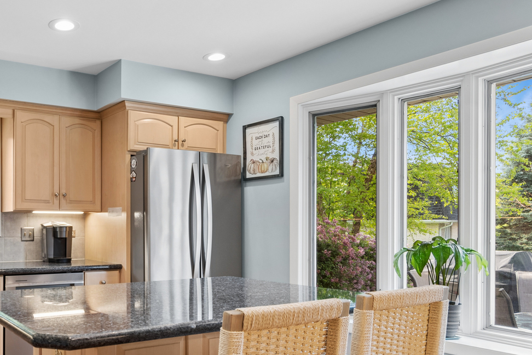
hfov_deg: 56.5
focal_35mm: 30
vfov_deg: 43.0
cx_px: 92
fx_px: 443
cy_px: 238
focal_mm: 12
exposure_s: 1/15
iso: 250
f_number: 8
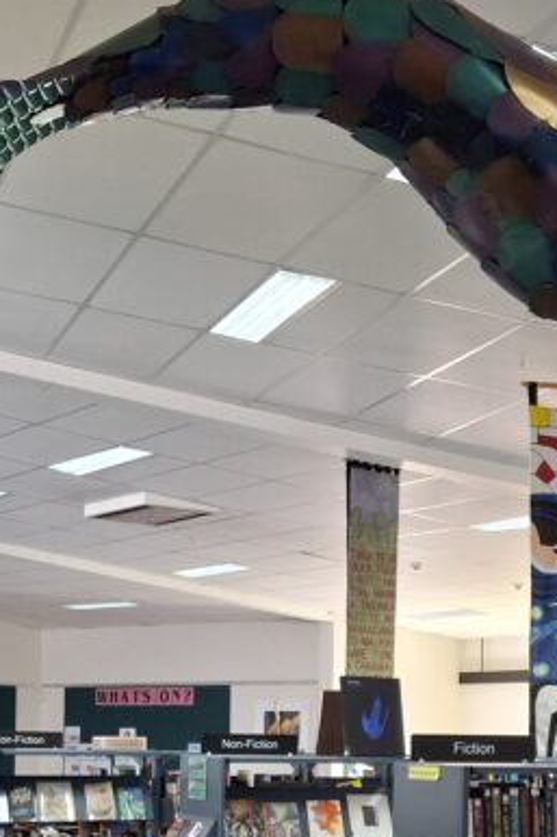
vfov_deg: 28.5
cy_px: 696
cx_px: 379
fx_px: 1603
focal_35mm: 69
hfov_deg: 19.6
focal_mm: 4.69
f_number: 1.8
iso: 160
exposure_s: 1/50
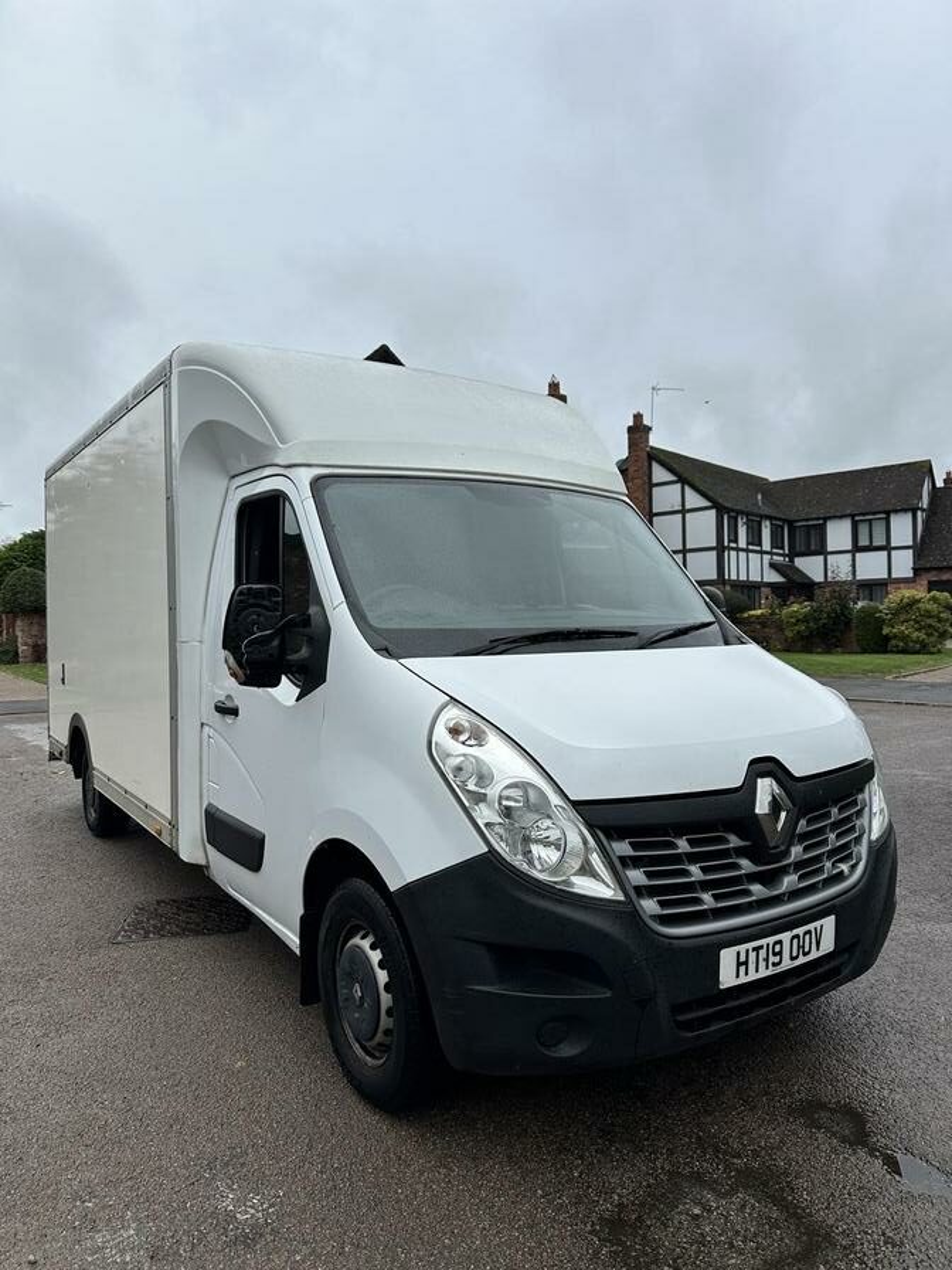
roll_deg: +1.0
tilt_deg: -1.0
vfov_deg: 71.6
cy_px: 635
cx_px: 476
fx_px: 880
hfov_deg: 56.8
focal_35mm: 24
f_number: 1.78
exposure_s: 1/2660
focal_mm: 6.86
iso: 80
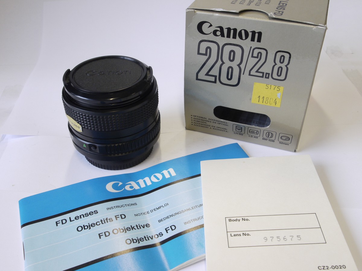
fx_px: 397
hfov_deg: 49.0
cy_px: 136
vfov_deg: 37.7
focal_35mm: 38
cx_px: 181
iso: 400
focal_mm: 19
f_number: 11
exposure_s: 1/15
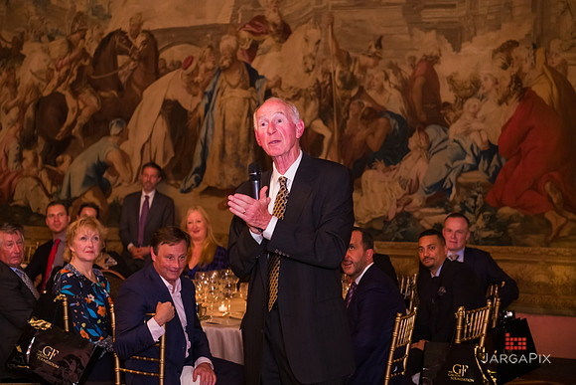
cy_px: 192
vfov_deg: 19.5
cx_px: 288
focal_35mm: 70
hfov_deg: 28.8
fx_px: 1120
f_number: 3.2
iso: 3200
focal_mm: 70
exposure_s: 1/100
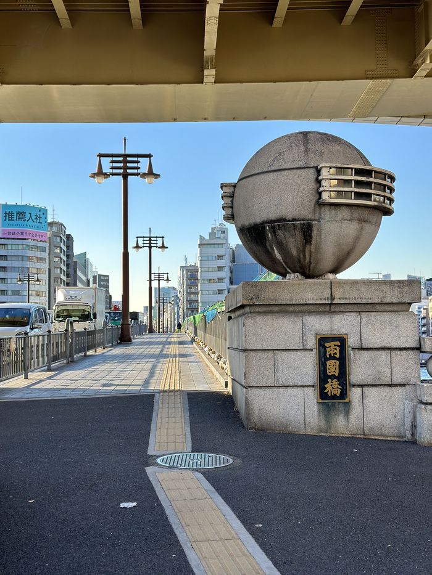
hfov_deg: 30.3
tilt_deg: +5.0
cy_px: 288
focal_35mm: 48
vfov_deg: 39.7
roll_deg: -0.3
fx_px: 799
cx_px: 216
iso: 80
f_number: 1.78
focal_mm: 6.86
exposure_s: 1/1030
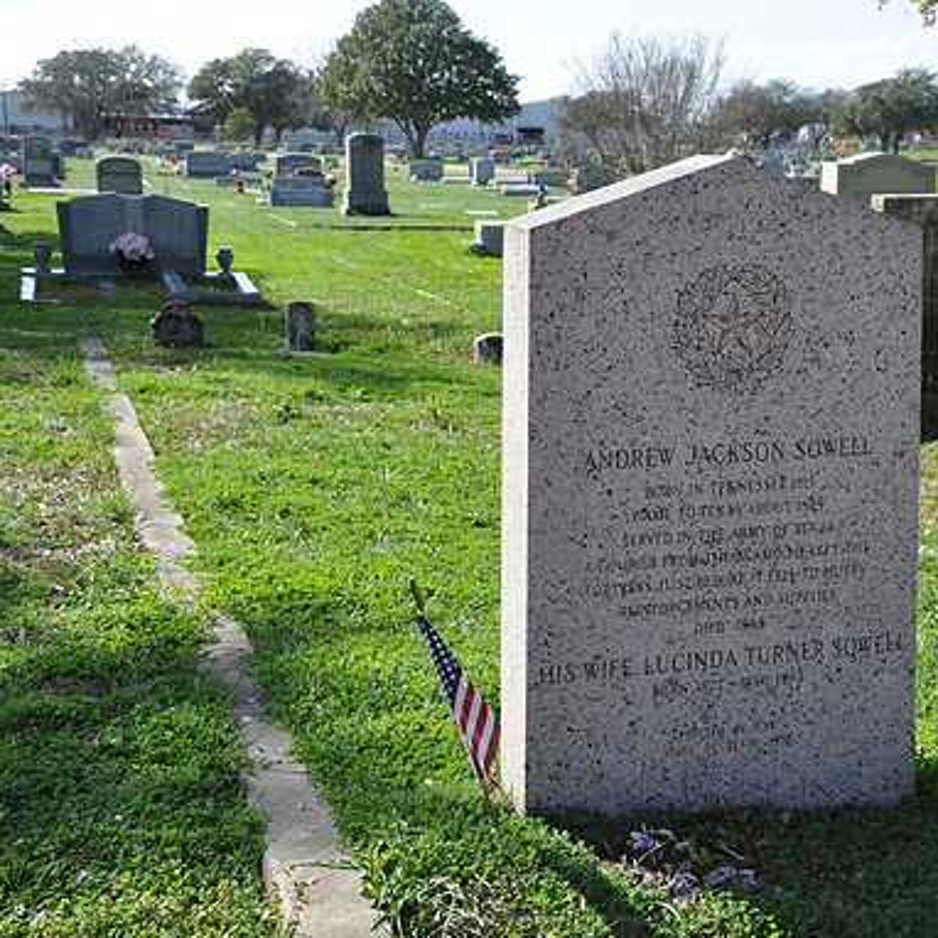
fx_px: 1778
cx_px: 710
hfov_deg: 29.1
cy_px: 470
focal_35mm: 58
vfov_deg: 29.6
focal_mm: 30
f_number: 10
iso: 200
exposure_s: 1/100
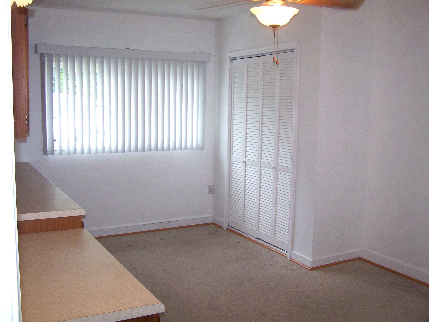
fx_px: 471
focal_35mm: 38
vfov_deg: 37.7
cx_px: 214
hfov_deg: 49.0
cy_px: 161
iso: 80
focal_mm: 6.3
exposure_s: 1/60
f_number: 2.8
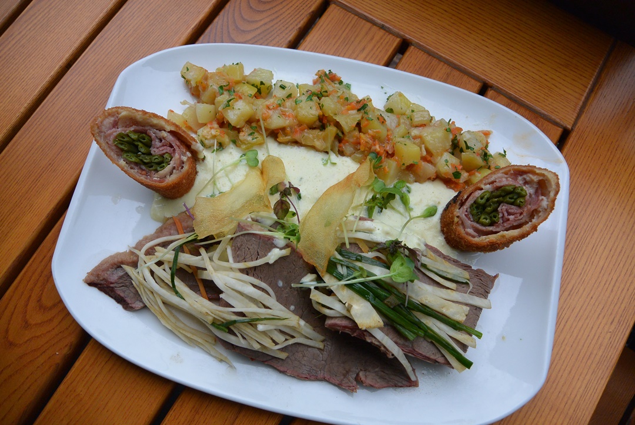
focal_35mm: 29
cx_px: 318
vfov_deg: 45.1
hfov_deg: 63.6
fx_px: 512
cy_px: 212
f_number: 3.5
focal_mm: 11
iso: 320
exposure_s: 1/60
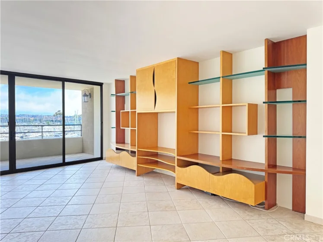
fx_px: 224
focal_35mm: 24
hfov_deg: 71.6
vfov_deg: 56.8
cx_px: 162
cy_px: 121
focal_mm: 6.76
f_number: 1.78
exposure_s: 1/126
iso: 100
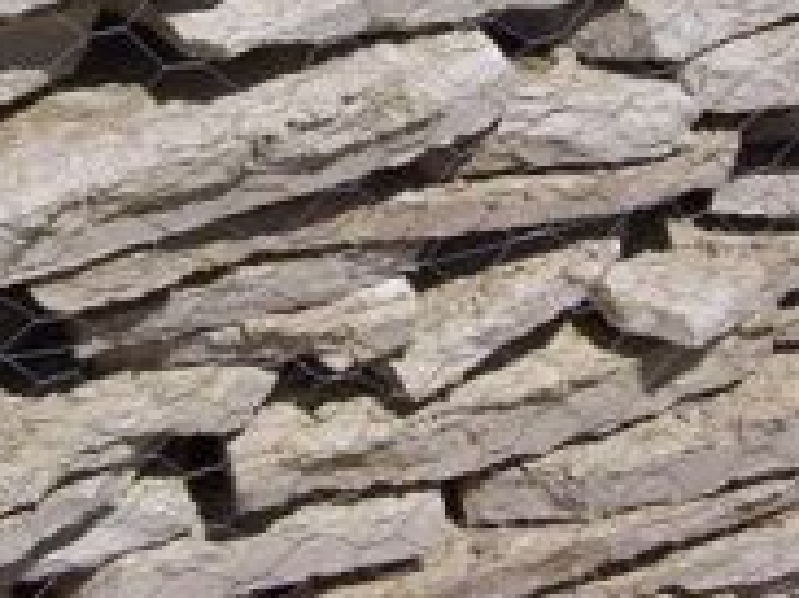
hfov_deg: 22.3
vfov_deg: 16.5
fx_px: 2030
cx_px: 406
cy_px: 52
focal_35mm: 88
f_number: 4.8
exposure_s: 1/1000
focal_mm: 6
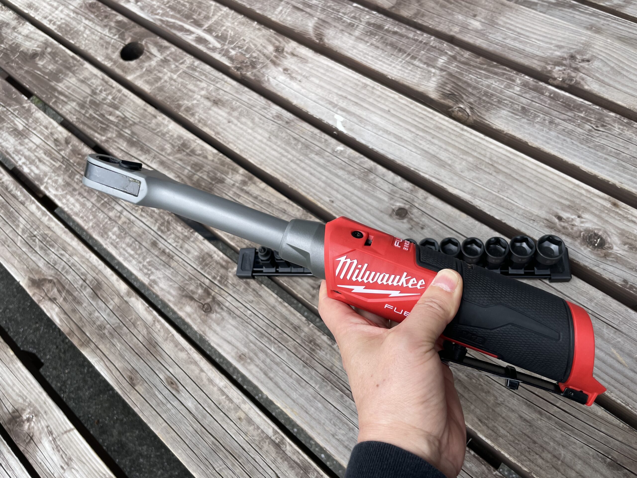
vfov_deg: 53.1
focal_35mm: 26
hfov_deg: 67.3
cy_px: 239
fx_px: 478
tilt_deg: -62.6
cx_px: 318
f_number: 1.6
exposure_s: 1/1667
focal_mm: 4.2
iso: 32
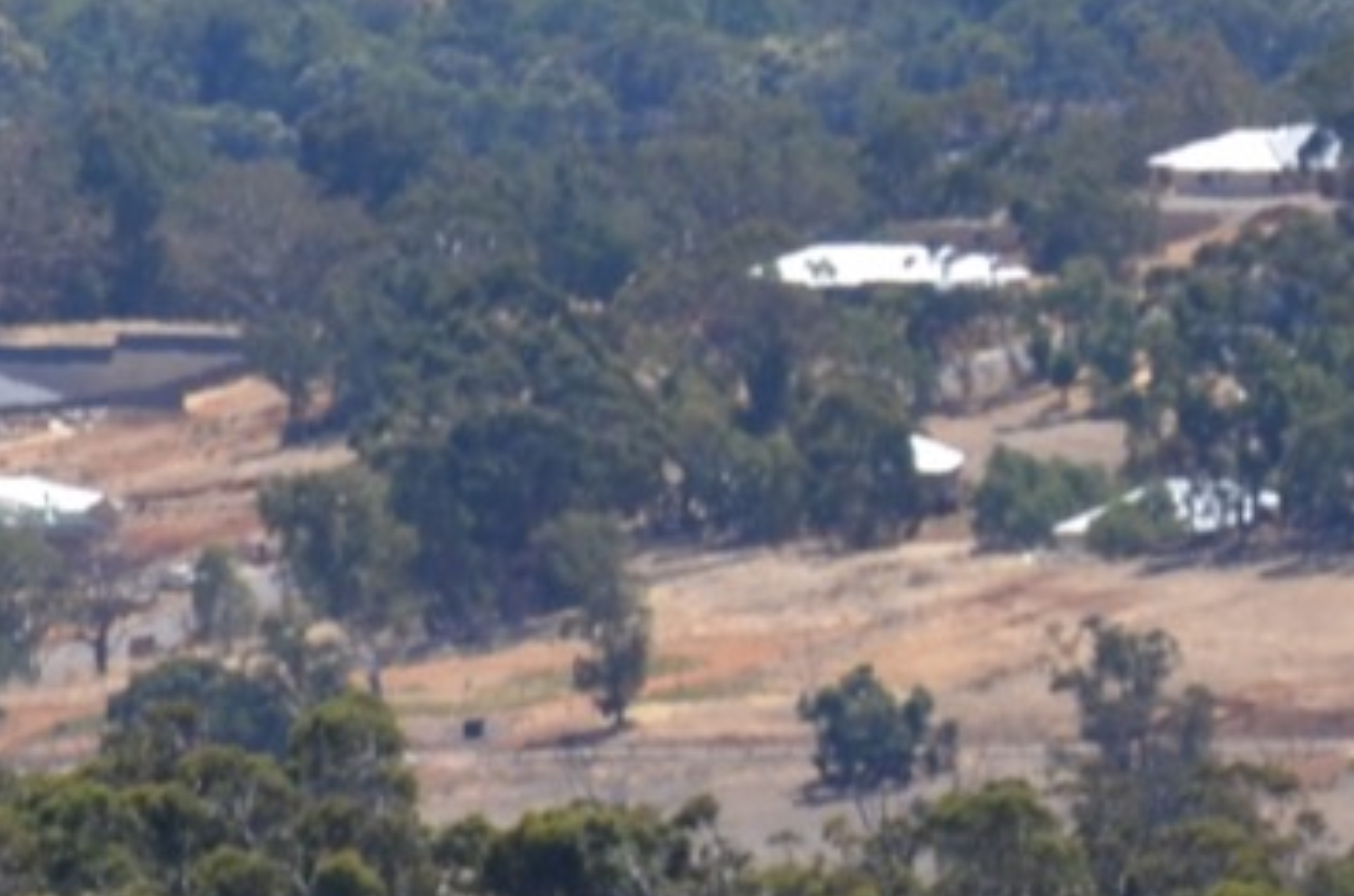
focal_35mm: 1038
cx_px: -1916
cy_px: 210
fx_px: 38966
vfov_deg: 1.3
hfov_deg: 2.0
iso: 100
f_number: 8
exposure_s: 1/250
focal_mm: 105
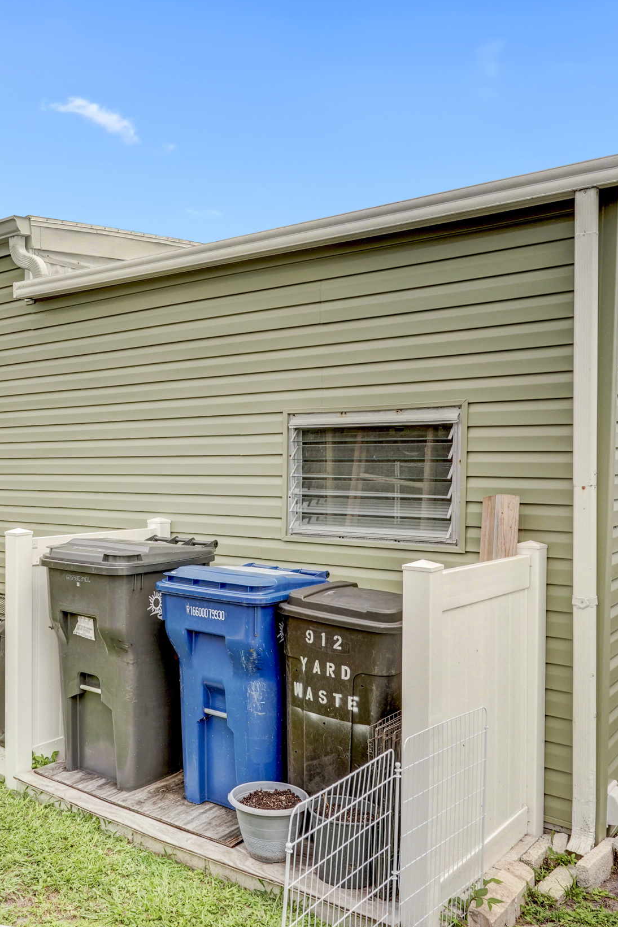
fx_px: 824
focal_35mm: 32
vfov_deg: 58.7
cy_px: 464
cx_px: 145
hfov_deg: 39.8
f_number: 8
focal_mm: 21
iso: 400
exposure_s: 1/800
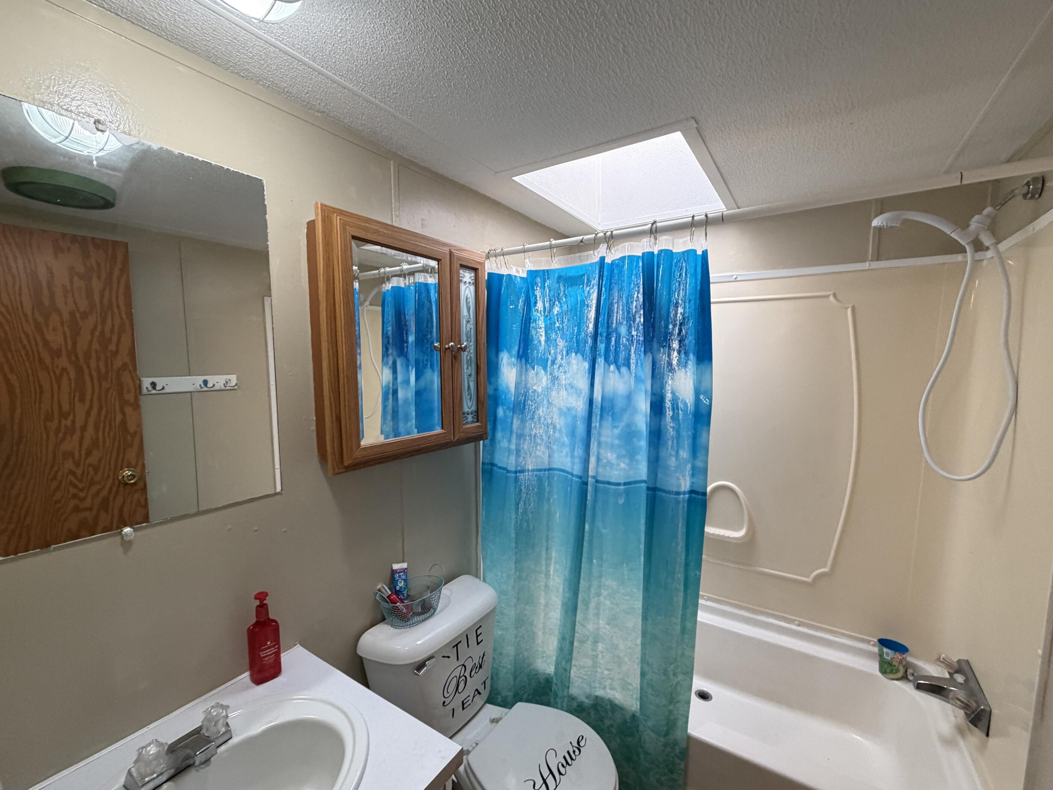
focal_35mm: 15
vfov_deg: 81.7
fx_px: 456
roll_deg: -0.3
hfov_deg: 98.2
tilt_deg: -5.8
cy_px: 407
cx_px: 525
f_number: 2.2
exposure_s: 1/60
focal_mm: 2.22
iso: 250
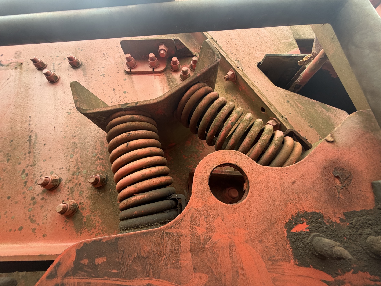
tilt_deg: +19.6
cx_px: 190
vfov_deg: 85.7
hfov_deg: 102.1
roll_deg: +2.1
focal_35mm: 14
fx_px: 154
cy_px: 143
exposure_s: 1/121
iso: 100
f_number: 2.2
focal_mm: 2.22
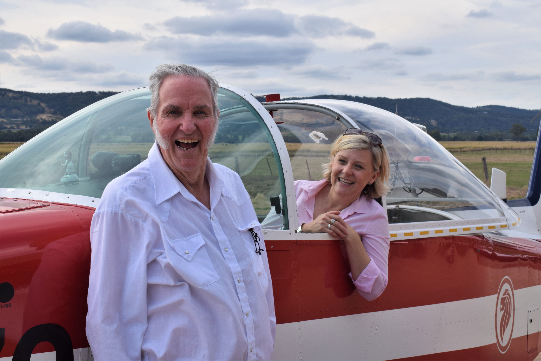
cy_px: 180
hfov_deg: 35.1
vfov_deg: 23.8
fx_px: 857
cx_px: 270
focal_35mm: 57
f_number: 18
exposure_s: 1/80
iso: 100
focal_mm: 38
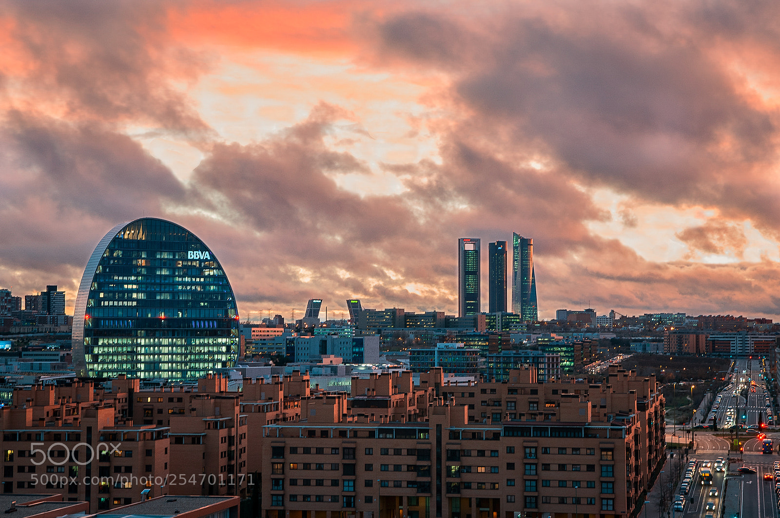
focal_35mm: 75
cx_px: 390
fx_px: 1623
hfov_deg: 27.0
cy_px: 259
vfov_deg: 18.1
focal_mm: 50
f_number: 7.1
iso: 200
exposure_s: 1/3
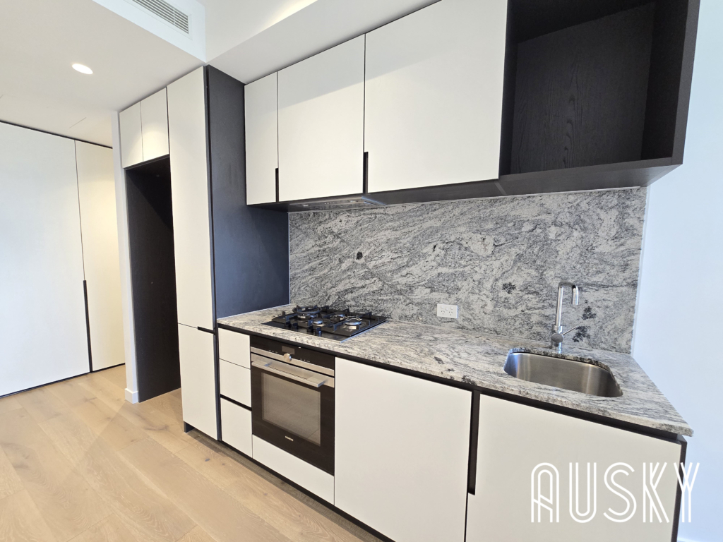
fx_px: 272
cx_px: 362
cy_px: 271
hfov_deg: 106.2
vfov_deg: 89.9
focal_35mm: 13
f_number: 2.2
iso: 250
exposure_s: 1/50
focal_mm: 2.2
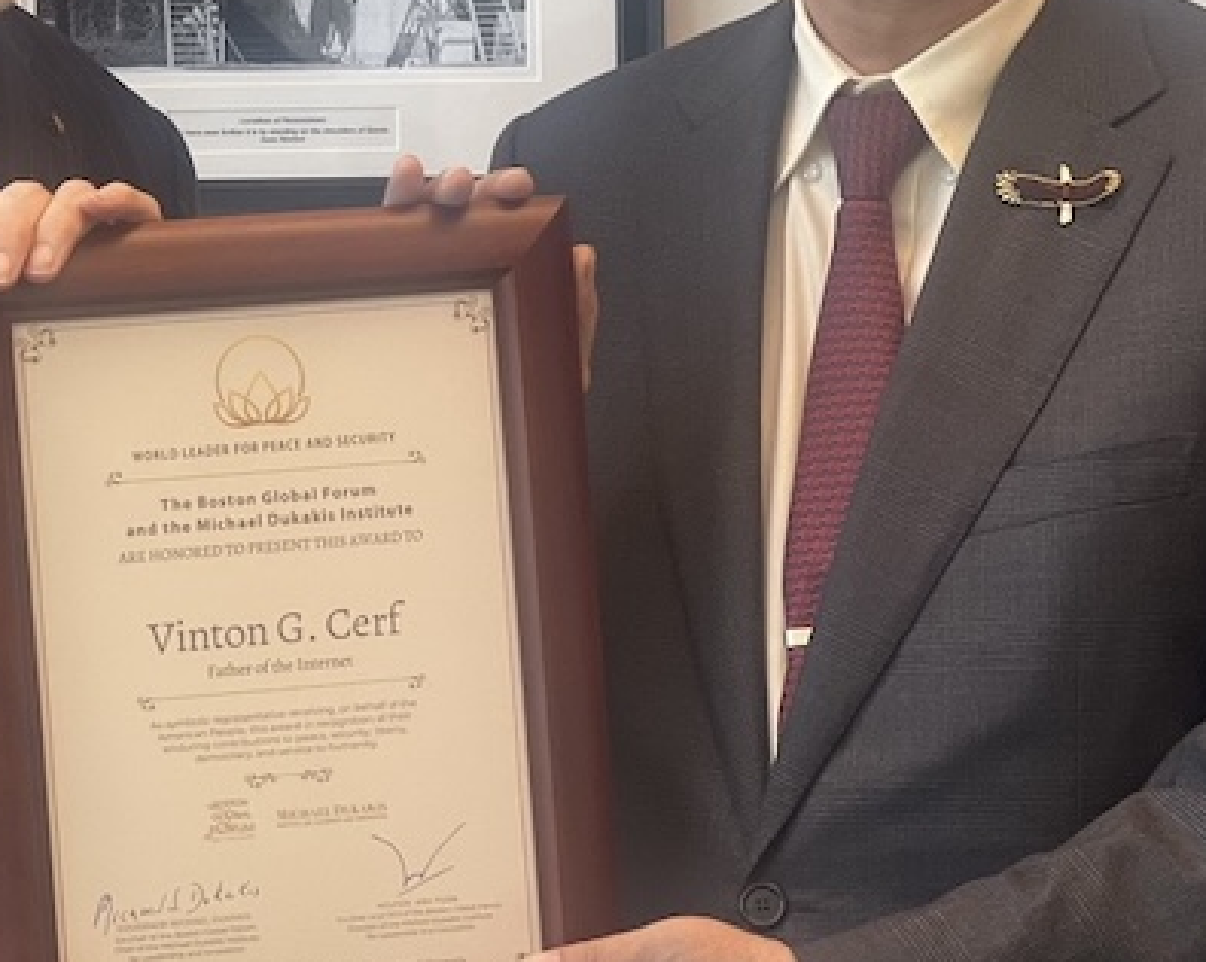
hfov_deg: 12.7
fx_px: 5420
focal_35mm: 152
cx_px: 295
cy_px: 283
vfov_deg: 10.1
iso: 100
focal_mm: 9
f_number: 2.8
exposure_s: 1/120
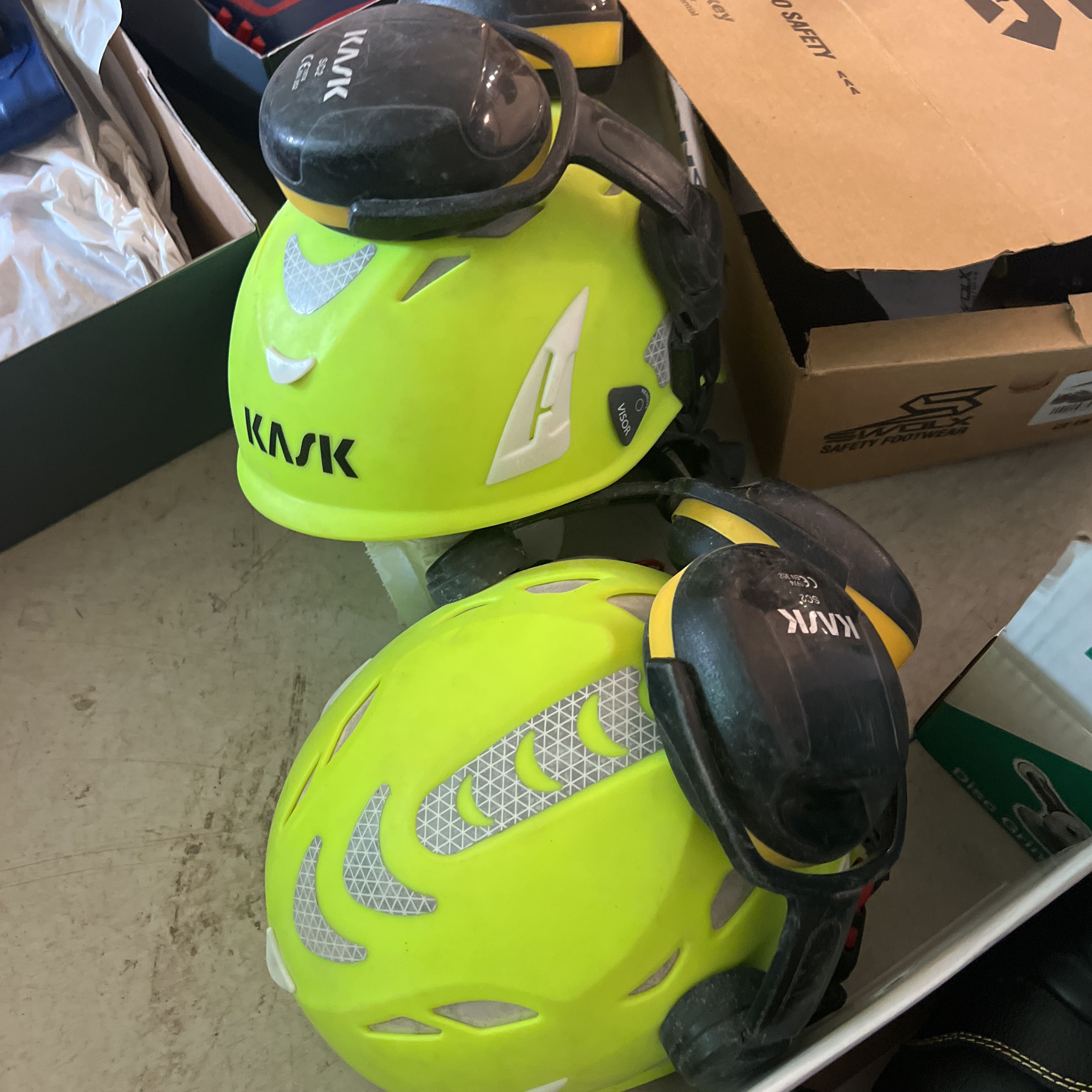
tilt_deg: -58.1
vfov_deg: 52.4
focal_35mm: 31
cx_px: 547
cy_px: 485
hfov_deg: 52.5
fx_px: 1106
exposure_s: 1/50
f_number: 1.5
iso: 400
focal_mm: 5.7
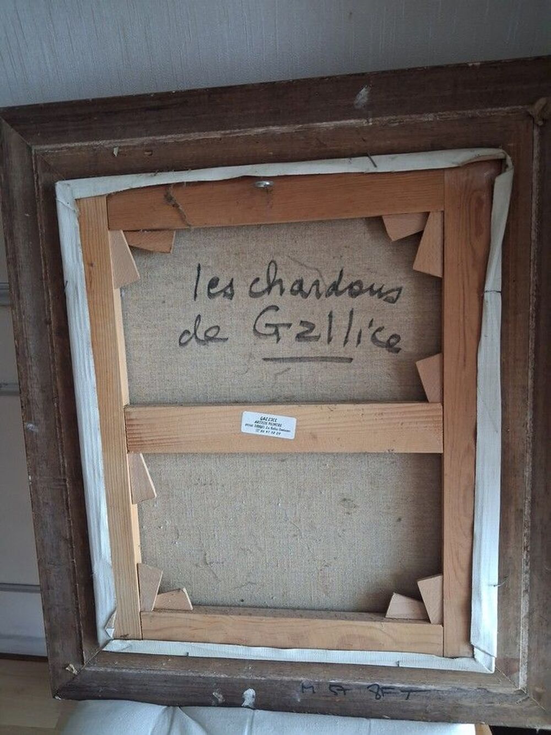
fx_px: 573
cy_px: 368
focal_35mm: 27
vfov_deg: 65.3
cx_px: 276
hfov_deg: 51.4
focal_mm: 4
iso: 500
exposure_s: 1/50
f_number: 1.8
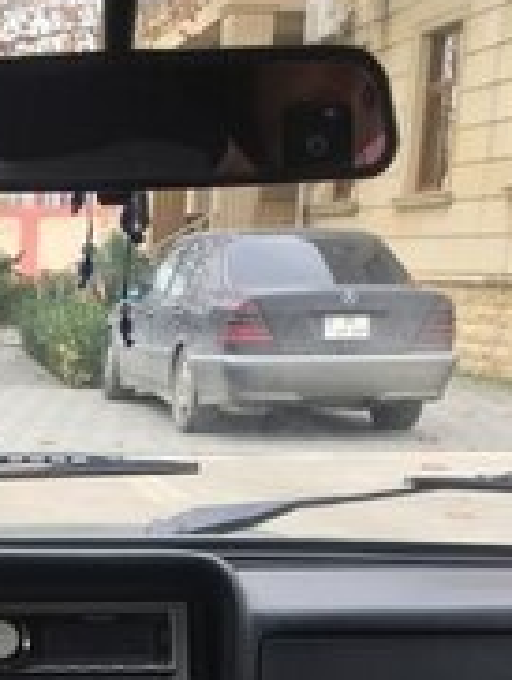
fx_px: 1554
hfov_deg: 17.8
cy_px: 811
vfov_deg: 22.7
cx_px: -108
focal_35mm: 79
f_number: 2.2
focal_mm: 4.15
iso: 50
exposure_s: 1/100
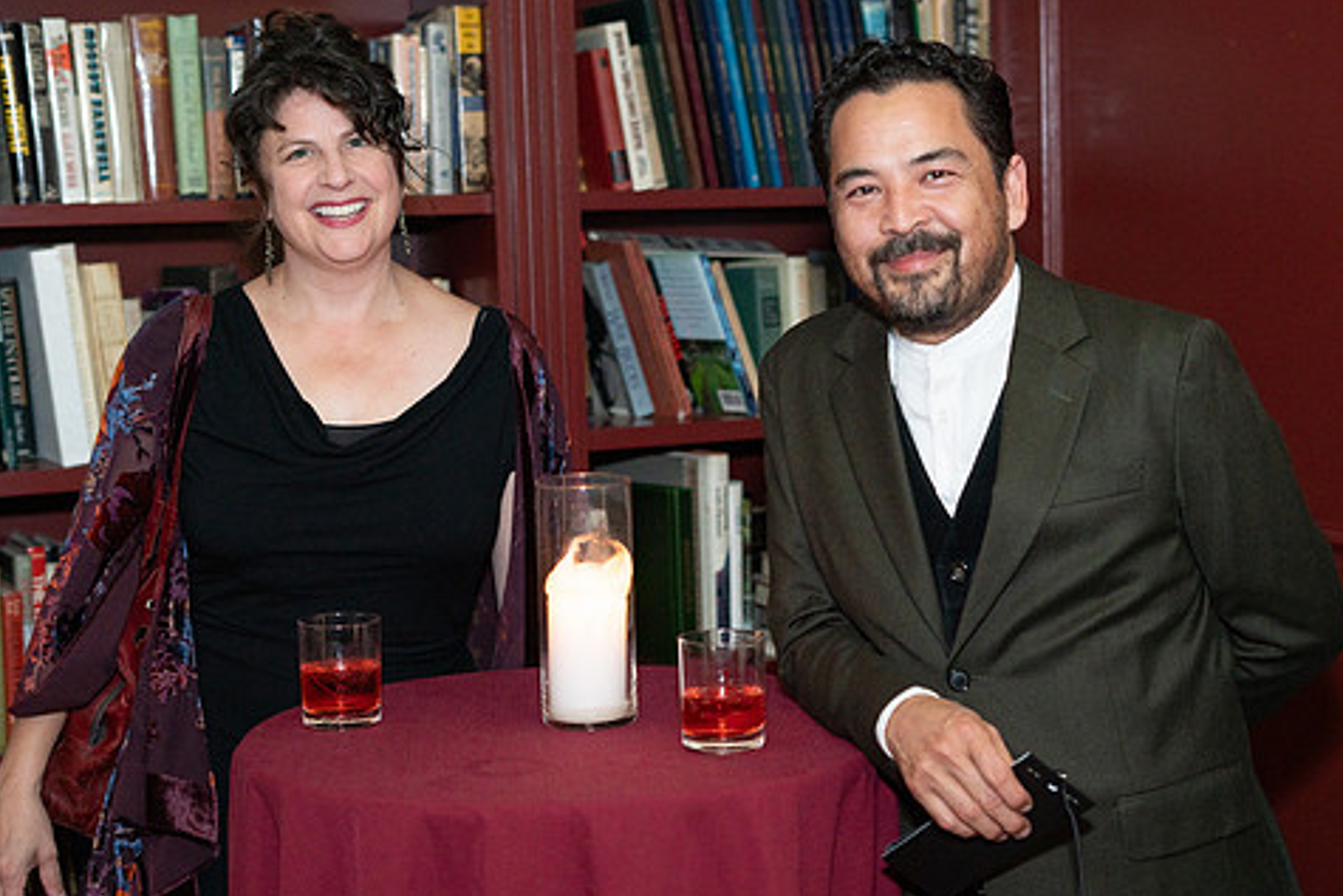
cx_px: 727
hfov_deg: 32.9
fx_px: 2276
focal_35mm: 61
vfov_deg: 22.3
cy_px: 462
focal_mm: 50
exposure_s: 1/100
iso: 800
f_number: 2.8
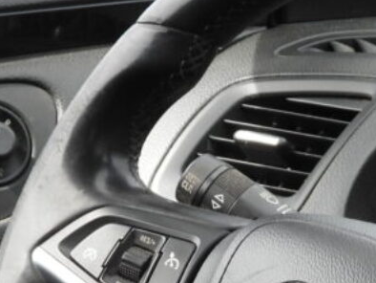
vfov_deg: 4.6
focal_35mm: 325
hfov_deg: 6.1
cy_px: 402
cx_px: 289
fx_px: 3532
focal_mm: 14.4
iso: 100
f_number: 3.5
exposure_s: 1/160
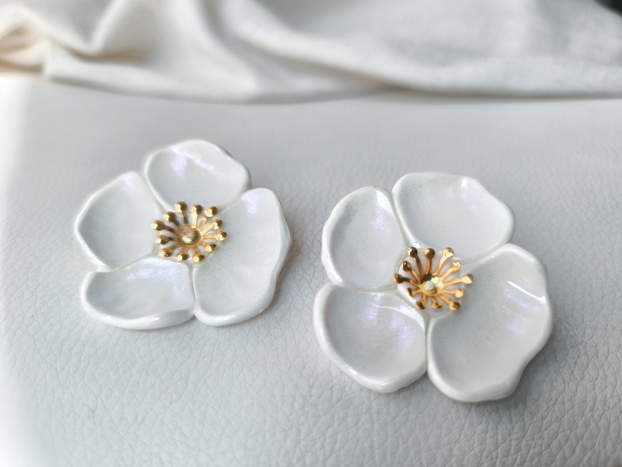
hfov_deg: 73.9
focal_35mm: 23
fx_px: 413
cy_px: 234
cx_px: 311
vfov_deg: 58.9
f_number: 1.65
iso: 50
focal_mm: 6.14
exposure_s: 1/116
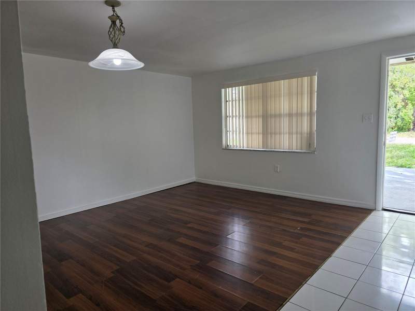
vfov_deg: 58.9
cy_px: 156
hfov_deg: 73.9
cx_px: 208
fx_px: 276
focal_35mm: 23
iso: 64
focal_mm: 6.3
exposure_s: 1/120
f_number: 1.7
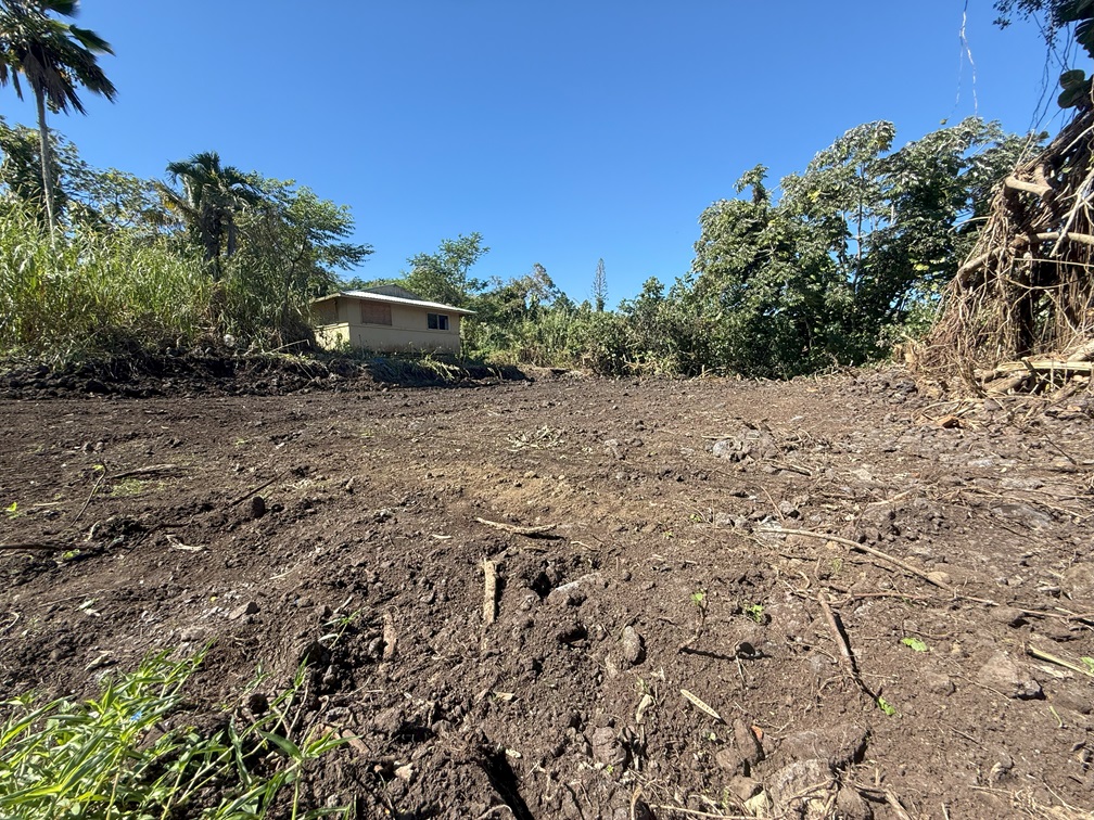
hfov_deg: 102.1
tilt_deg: -3.6
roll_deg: +2.3
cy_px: 410
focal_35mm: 14
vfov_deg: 85.7
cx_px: 547
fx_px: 442
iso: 50
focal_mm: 2.22
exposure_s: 1/760
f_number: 2.2
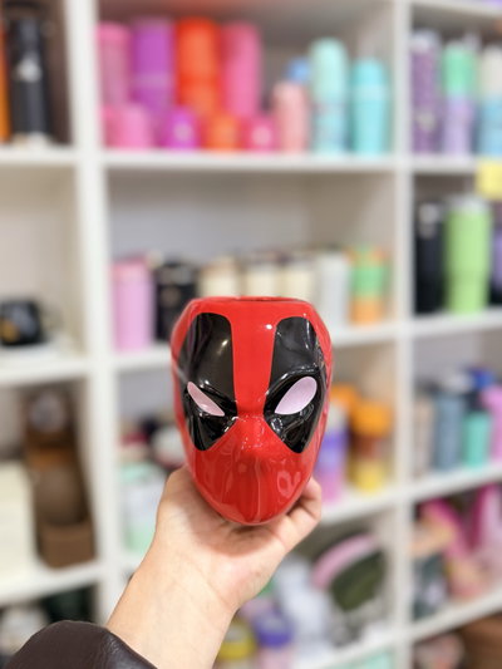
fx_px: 464
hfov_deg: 56.8
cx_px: 251
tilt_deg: -4.7
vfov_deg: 71.6
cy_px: 334
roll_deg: +1.6
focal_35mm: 24
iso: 320
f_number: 1.78
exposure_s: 1/50
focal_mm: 6.76
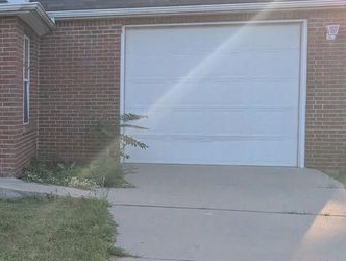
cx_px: -160
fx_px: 771
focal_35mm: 77
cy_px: 126
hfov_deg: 21.5
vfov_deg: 19.2
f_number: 1.89
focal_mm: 5.43
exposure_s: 1/1869
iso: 57
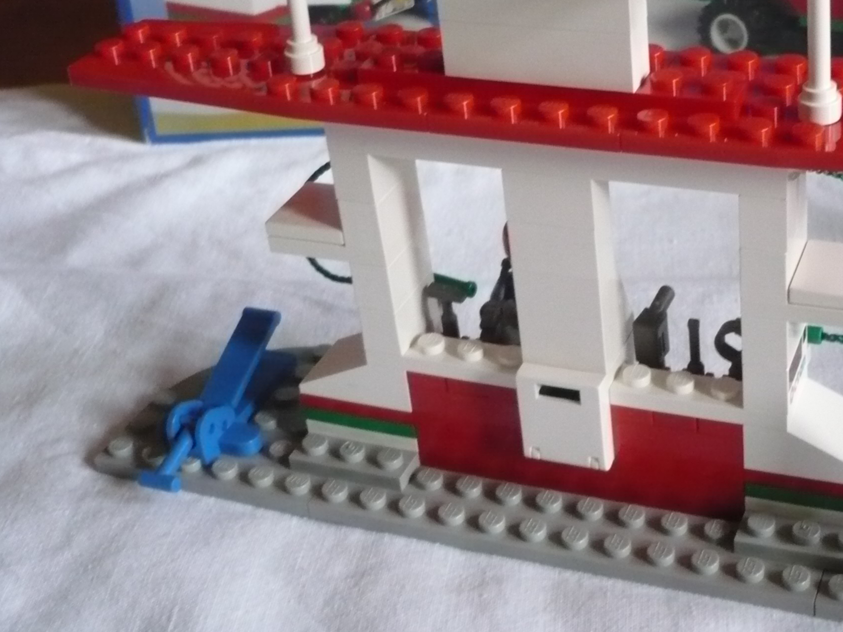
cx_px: 609
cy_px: 230
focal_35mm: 58
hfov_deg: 32.7
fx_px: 1412
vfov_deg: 25.1
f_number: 2.8
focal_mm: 5.8
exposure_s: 1/50
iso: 400
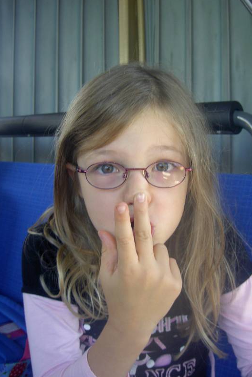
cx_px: 141
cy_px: 188
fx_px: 430
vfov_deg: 47.4
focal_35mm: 41
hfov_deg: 32.6
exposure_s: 1/60
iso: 100
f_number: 2.8
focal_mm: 8
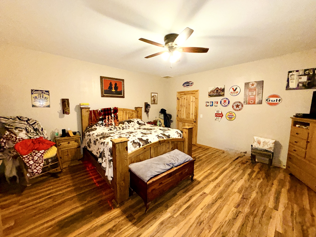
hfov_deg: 102.1
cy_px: 118
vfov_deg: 85.7
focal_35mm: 14
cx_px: 158
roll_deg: +0.1
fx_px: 128
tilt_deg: -6.1
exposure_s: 1/60
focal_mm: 2.22
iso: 200
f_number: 2.2
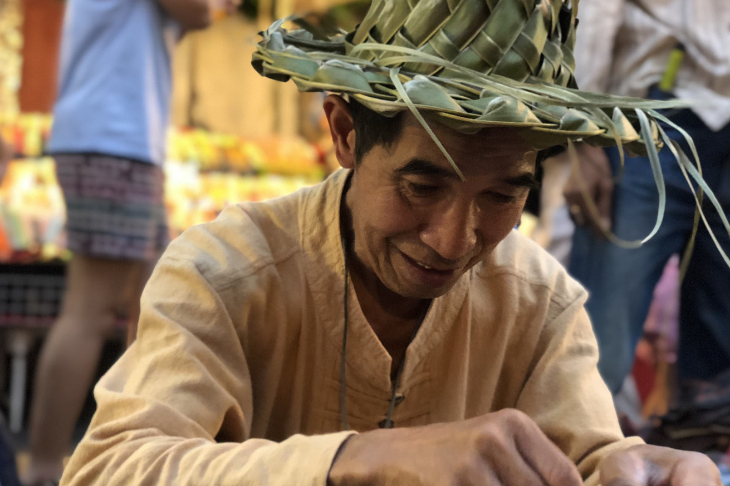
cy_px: 318
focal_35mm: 66
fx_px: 1338
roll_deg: -3.3
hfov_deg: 30.5
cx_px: 365
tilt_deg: -2.2
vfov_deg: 20.6
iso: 160
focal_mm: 6
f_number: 2.4
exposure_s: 1/17
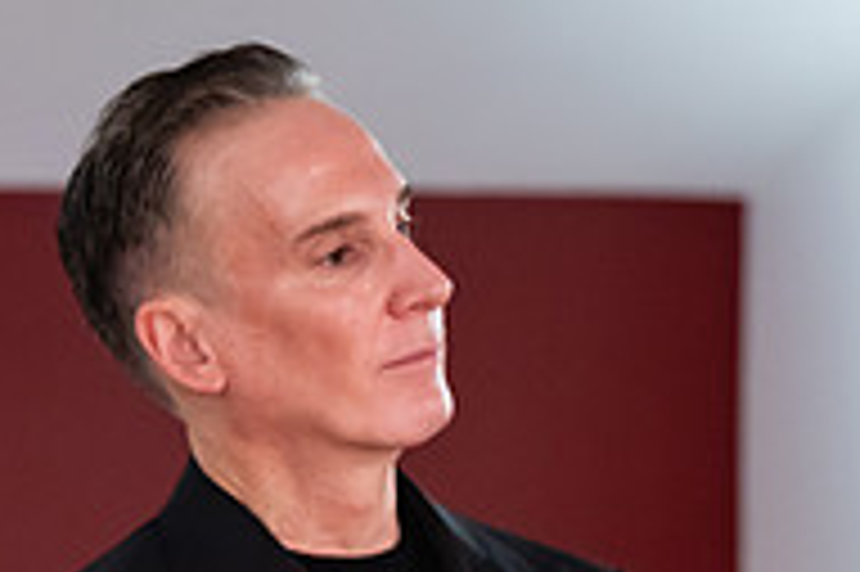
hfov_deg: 6.5
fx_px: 7542
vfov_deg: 4.3
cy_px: 797
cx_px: -77
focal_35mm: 316
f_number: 3.2
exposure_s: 1/160
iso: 2500
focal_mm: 104
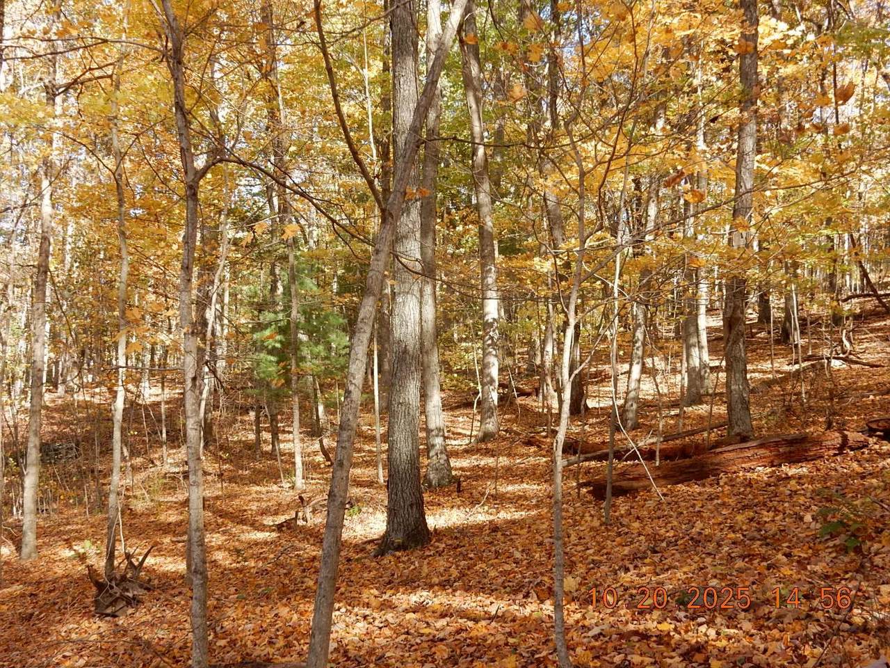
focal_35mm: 36
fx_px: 926
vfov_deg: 39.7
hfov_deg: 51.4
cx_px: 445
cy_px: 334
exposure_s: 1/100
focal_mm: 6.4
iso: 125
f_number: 4
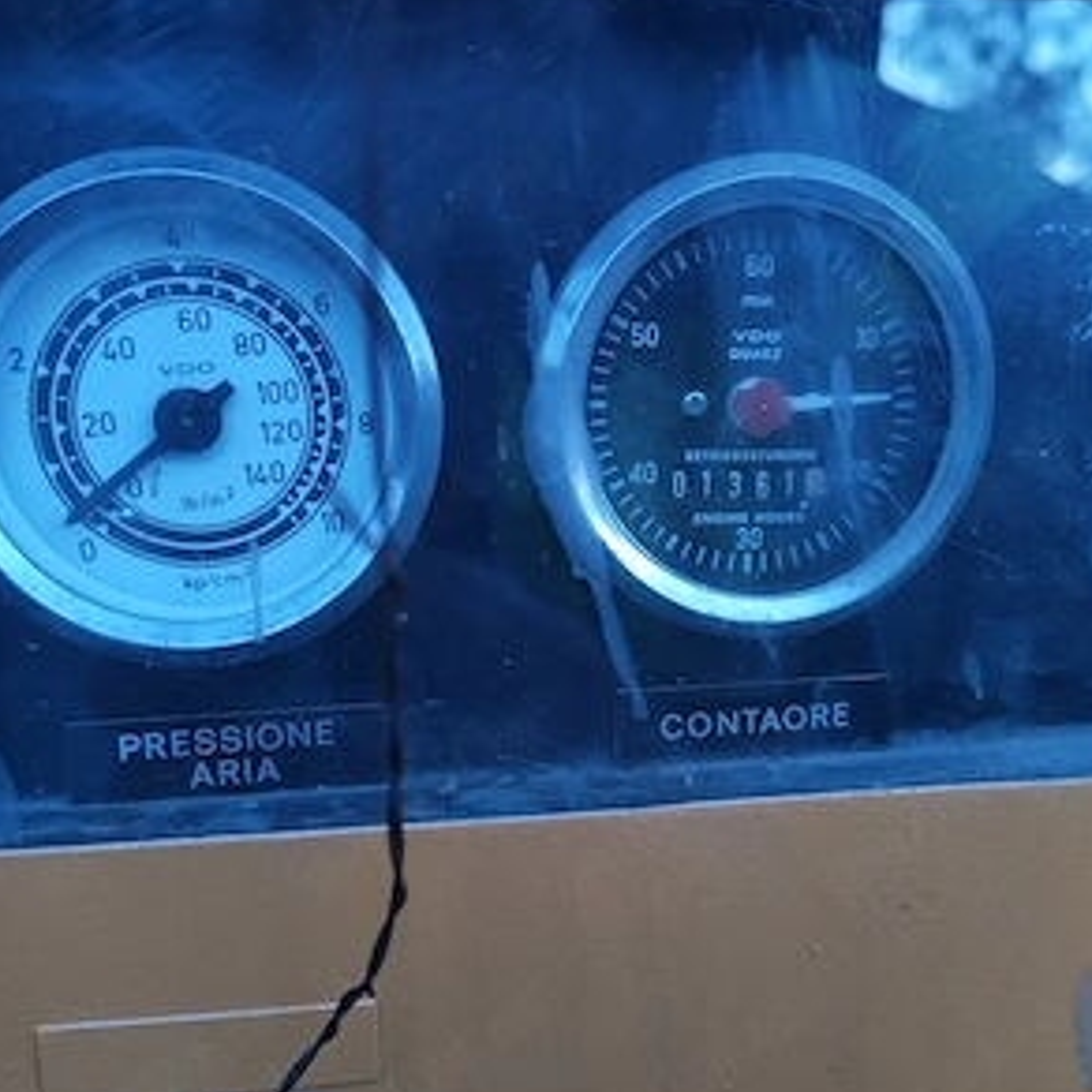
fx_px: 1035
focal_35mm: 29
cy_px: 576
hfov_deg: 55.6
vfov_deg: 55.6
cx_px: 550
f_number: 1.88
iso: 2938
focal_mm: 5.56
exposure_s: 1/25
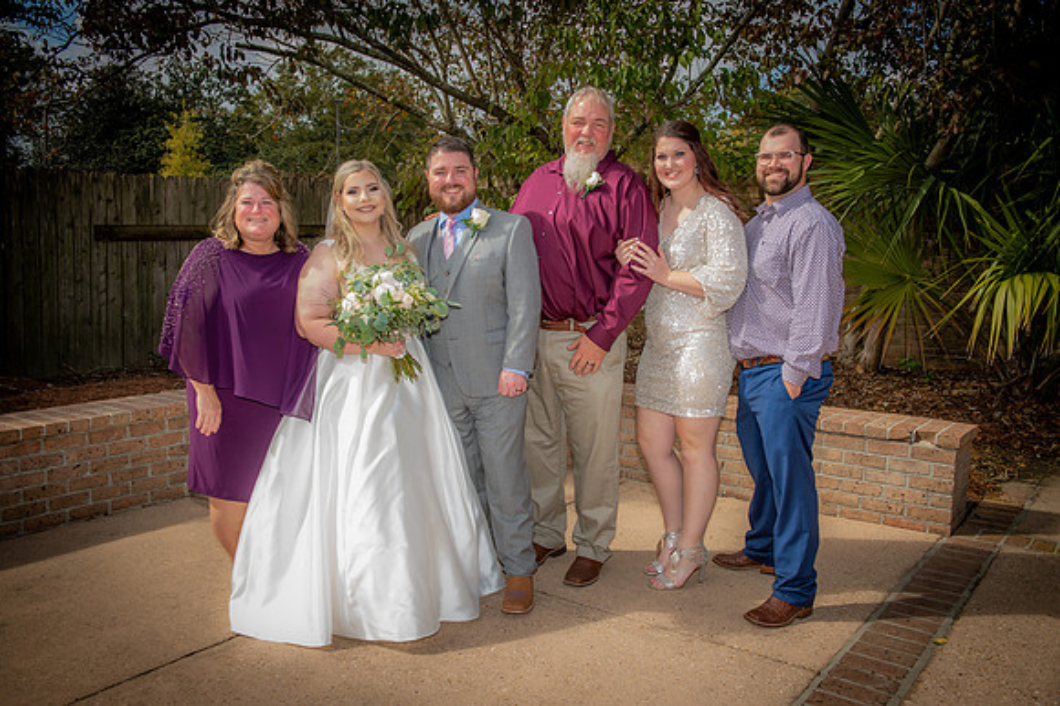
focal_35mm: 32
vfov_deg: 41.1
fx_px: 942
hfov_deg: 58.7
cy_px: 353
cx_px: 530
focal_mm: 32
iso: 50
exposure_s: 1/160
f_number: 5.6
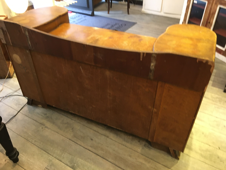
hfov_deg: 61.7
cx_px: 113
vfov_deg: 48.2
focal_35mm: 29
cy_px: 85
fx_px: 189
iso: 200
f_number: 2.2
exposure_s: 1/20
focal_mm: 4.15
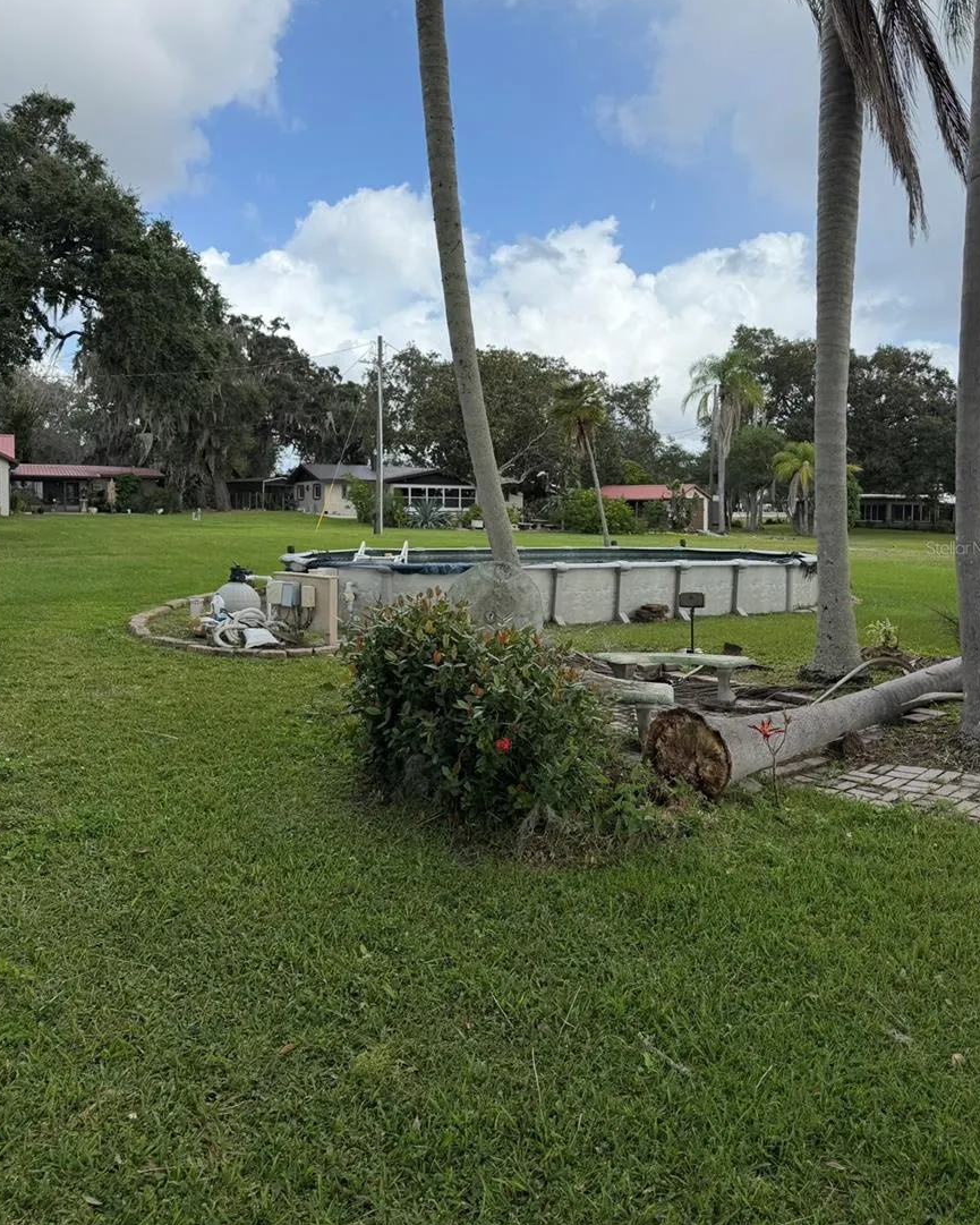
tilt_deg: -0.4
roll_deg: -0.7
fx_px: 943
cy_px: 547
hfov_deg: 54.9
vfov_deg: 65.8
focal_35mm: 26
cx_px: 496
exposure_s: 1/3584
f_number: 1.78
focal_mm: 6.76
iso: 80
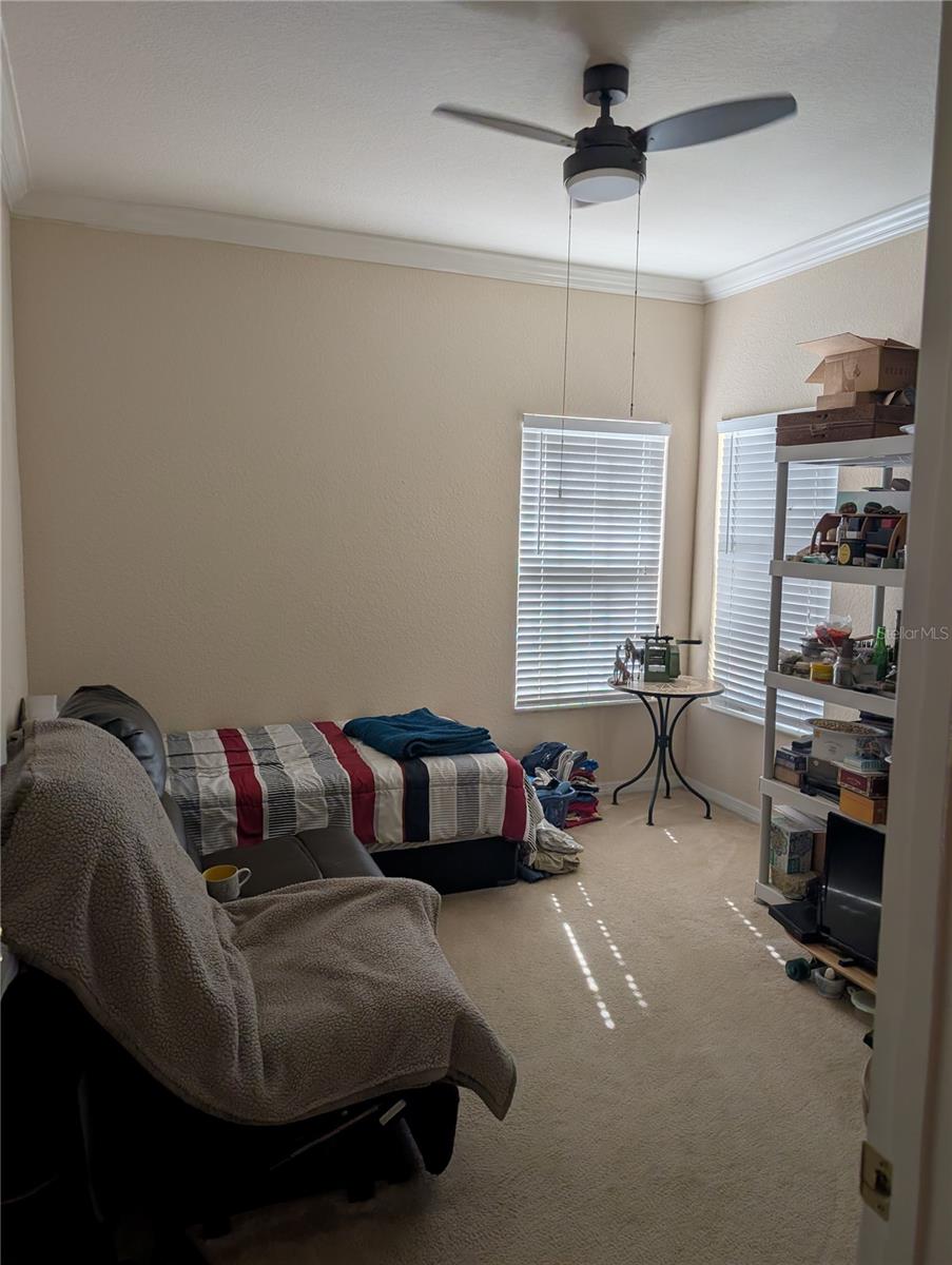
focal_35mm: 24
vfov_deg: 71.5
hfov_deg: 56.9
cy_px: 632
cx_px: 476
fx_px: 878
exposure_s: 1/615
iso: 20
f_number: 1.68
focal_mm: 6.9
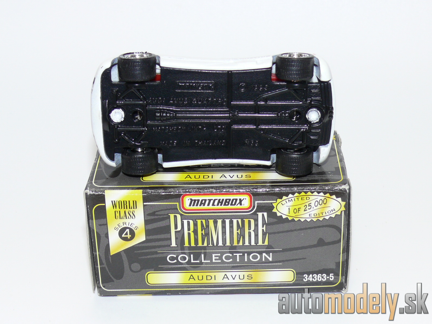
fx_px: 924
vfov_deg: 19.9
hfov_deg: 26.3
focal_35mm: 74
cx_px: 216
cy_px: 162
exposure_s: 1/30
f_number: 4
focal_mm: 11.3
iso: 100
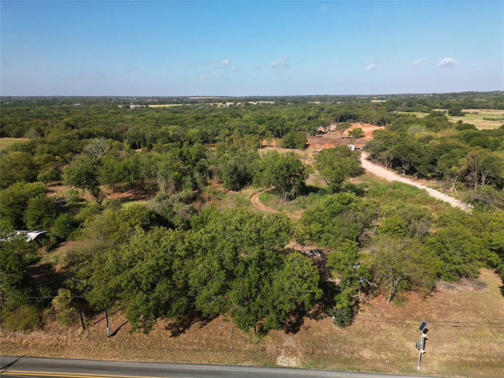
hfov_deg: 71.6
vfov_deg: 56.8
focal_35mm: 24
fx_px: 349
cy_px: 189
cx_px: 252
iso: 100
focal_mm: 6.72
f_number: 1.7
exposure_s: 1/1250
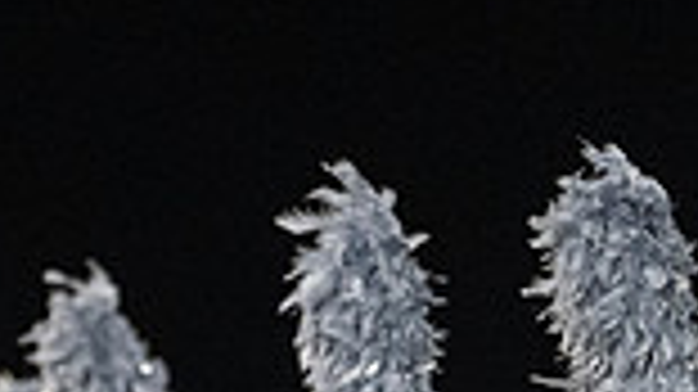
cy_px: 710
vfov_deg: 1.6
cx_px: 665
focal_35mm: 754
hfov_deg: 2.9
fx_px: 13948
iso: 4000
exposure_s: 1/500
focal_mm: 135
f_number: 2.8
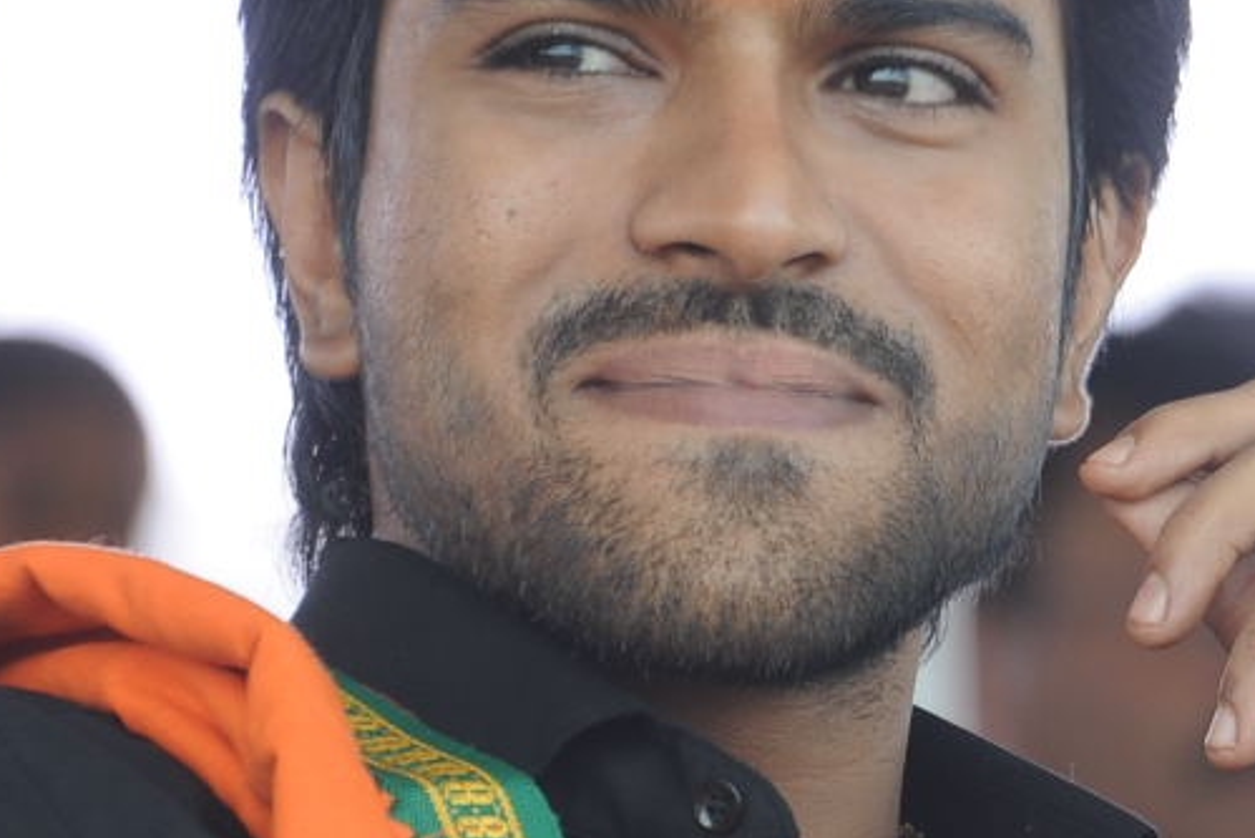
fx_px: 22351
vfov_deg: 2.1
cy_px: 1226
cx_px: 944
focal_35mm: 641
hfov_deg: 3.2
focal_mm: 200
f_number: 7.1
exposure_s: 1/125
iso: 400
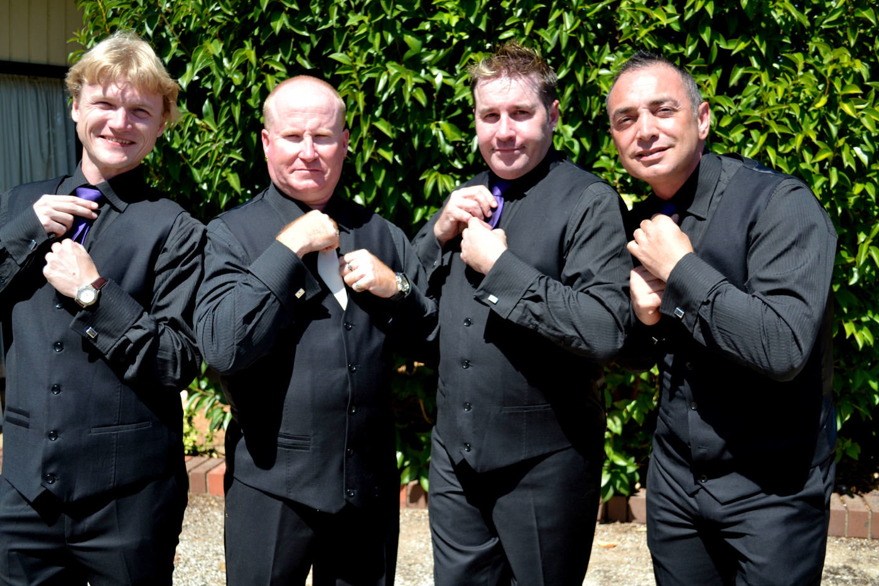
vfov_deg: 34.2
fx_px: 952
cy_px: 293
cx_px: 440
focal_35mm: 39
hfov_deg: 49.6
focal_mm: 26
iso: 100
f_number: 4.2
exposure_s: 1/400
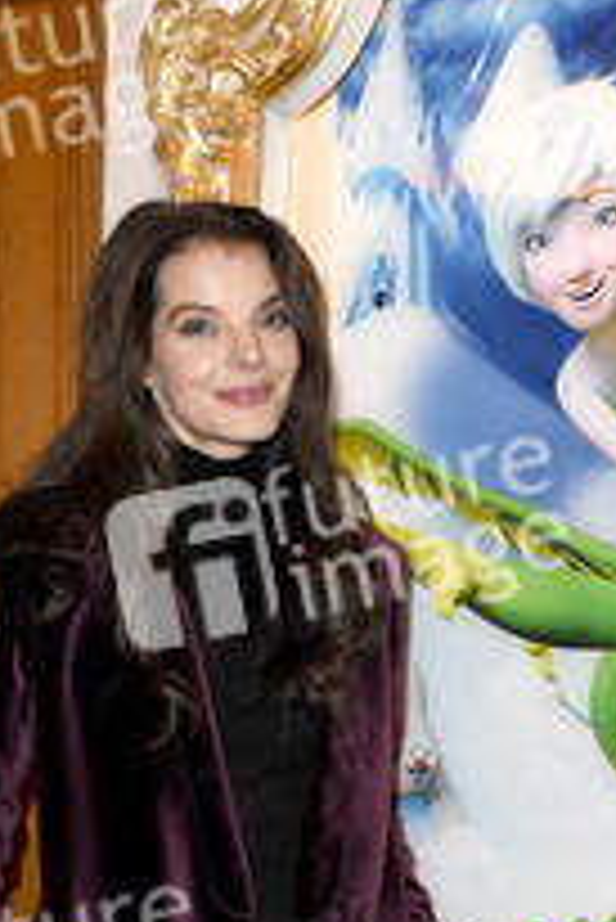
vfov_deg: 26.0
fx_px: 1947
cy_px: 769
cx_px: 468
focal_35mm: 76
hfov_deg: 17.9
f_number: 5.6
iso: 1600
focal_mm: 26
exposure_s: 1/125
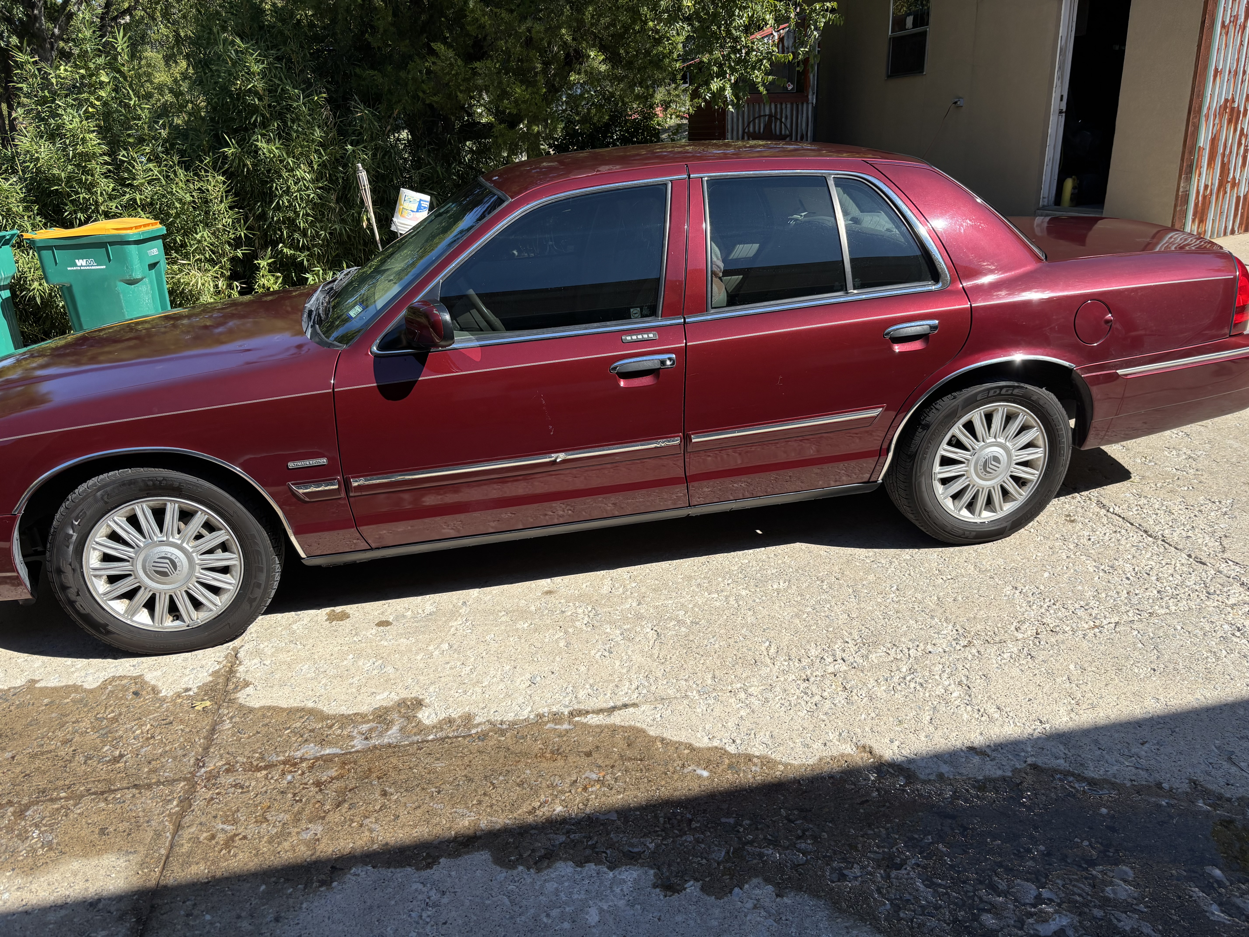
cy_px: 468
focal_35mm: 26
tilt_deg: -19.9
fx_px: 938
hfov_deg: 67.3
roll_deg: +1.7
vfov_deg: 53.1
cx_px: 624
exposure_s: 1/2778
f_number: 1.6
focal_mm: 5.96
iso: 50
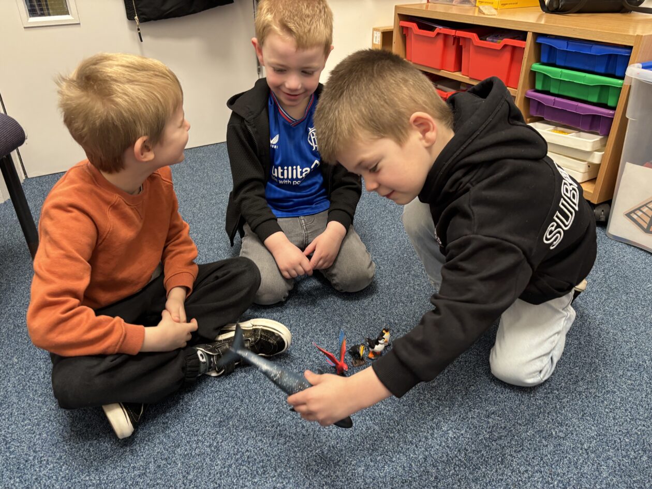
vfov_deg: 53.1
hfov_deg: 67.3
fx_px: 490
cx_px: 326
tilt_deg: -29.2
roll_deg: +0.3
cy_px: 244
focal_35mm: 26
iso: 200
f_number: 1.6
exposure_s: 1/50
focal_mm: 5.96
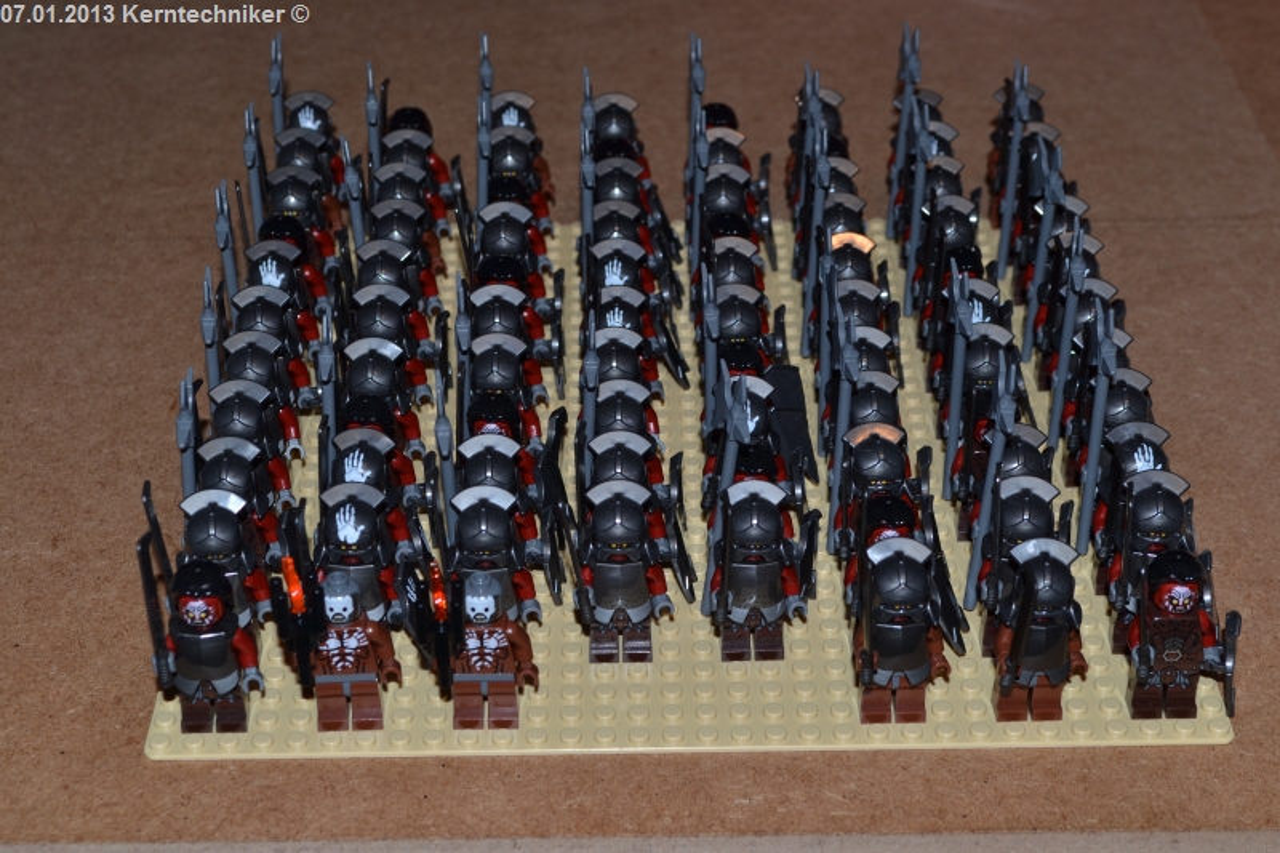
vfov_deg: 20.6
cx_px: 640
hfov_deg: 30.5
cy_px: 426
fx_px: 2346
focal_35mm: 66
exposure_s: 1/60
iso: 100
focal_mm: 44
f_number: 8
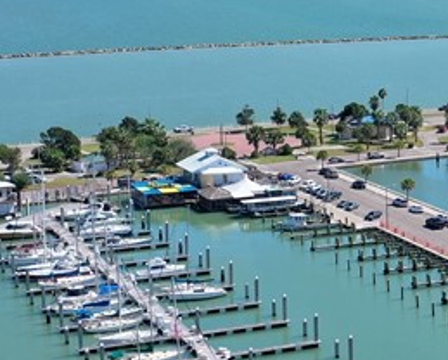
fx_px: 1461
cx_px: 496
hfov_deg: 16.9
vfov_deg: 14.0
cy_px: 116
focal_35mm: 110
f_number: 3.2
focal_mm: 10.26
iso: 100
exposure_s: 1/80
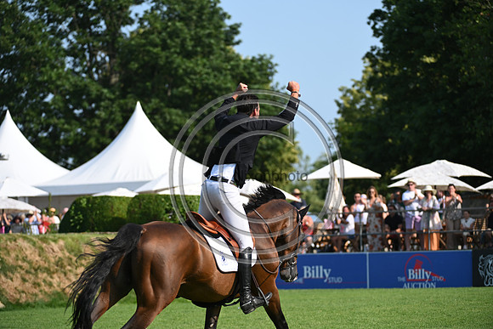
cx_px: 246
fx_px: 2739
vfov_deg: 6.9
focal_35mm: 200
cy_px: 164
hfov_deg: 10.3
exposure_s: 1/1250
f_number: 4.5
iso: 220
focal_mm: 200
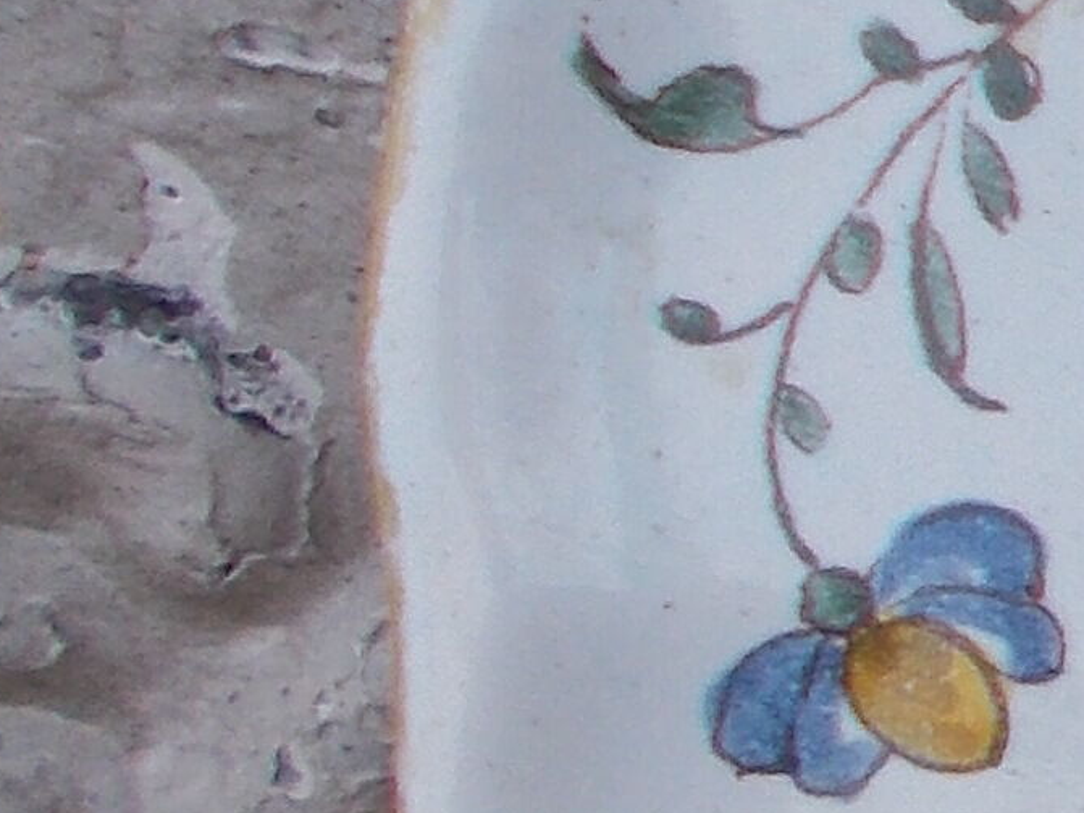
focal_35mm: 206
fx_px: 6450
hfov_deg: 8.2
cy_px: 575
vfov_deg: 7.2
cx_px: 3207
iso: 80
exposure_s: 1/200
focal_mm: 5.3
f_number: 3.4
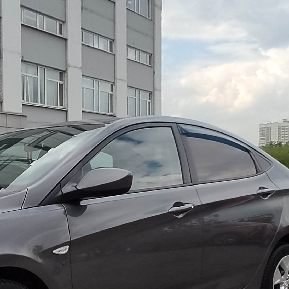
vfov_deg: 28.1
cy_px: 224
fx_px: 567
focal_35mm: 60
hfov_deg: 27.5
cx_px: 26
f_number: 2.2
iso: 50
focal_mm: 1.6
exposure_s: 1/665
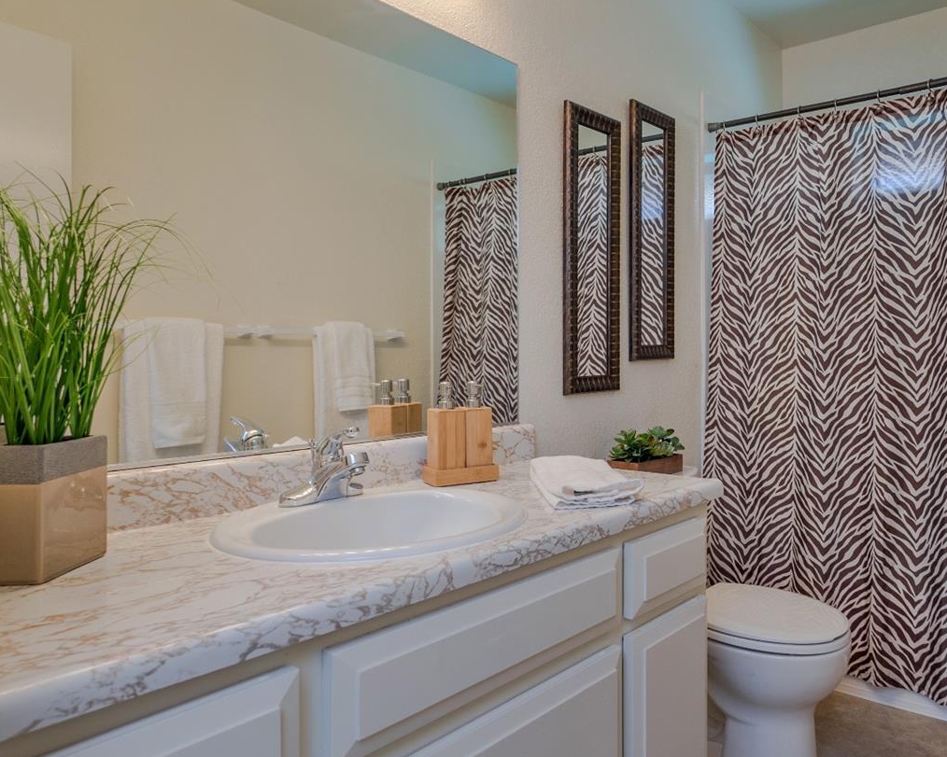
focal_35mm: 25
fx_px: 701
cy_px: 357
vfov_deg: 56.7
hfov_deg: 66.8
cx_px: 609
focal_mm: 12
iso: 100
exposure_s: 1/13
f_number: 5
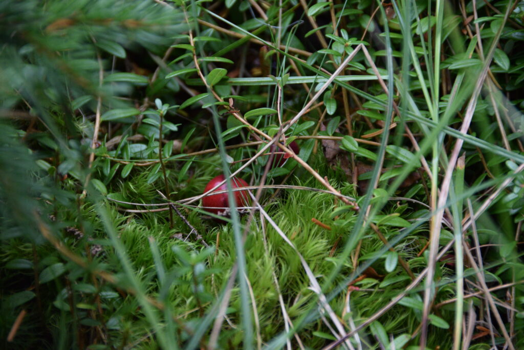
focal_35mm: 300
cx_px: 262
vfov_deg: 4.6
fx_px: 4367
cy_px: 175
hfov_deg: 6.9
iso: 2000
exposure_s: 1/500
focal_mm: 200
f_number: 5.6
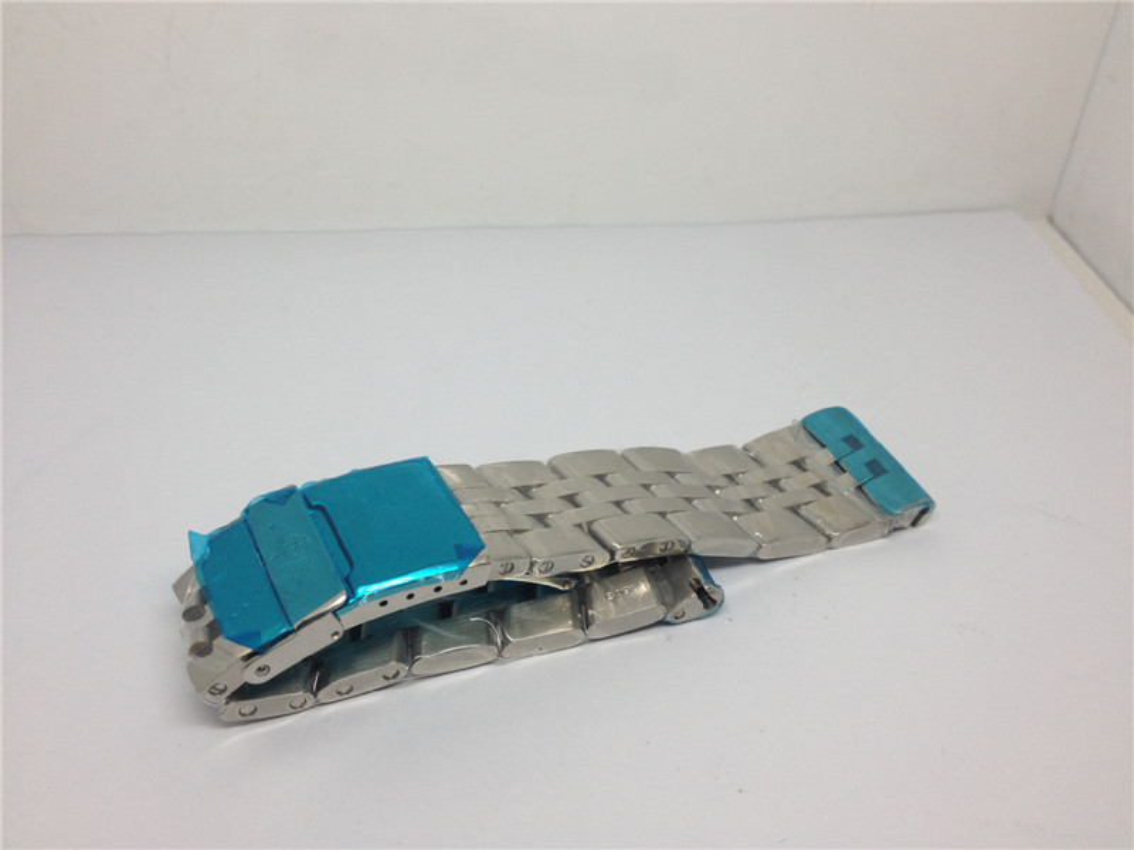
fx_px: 1147
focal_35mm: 35
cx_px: 567
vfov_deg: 40.7
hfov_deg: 52.6
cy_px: 425
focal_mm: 4.28
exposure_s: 1/147
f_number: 2.4
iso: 50
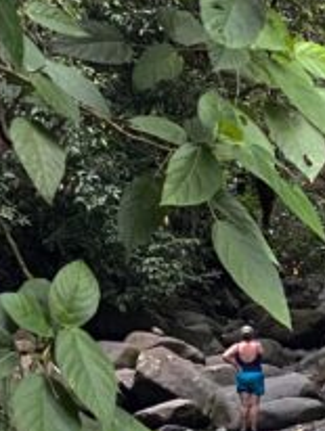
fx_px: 3223
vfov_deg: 7.7
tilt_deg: +4.4
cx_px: 302
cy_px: 161
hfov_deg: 5.8
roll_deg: -0.6
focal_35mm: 258
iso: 160
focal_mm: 6
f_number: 2
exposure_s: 1/72
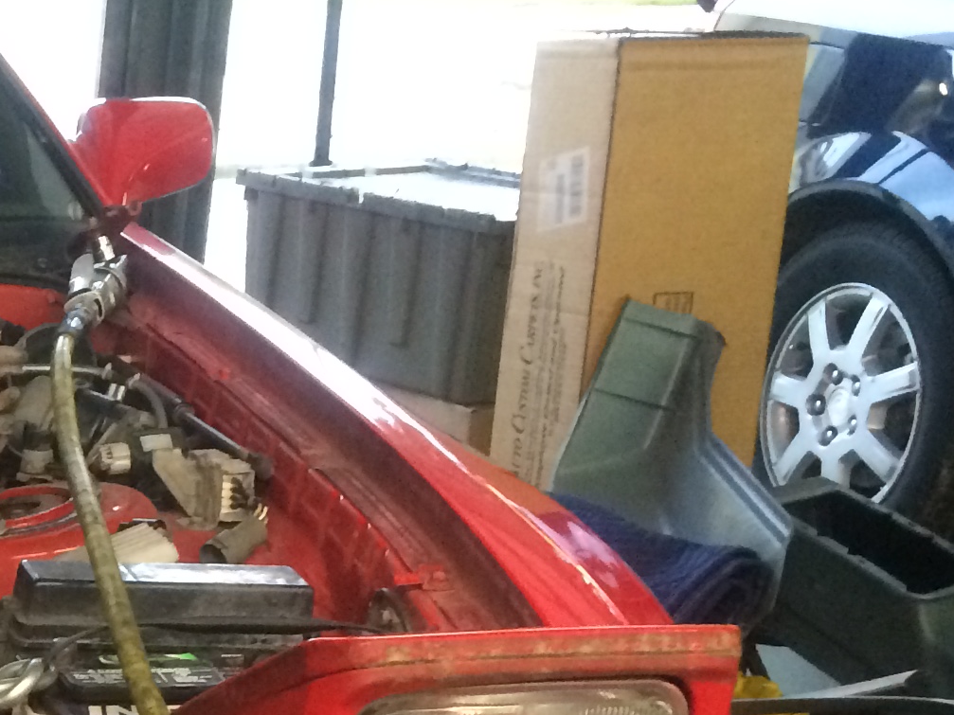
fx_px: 2590
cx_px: -515
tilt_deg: -22.6
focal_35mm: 94
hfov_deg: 18.3
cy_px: 910
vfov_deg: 15.1
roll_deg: +1.1
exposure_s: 1/30
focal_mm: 4.15
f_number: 2.2
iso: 250
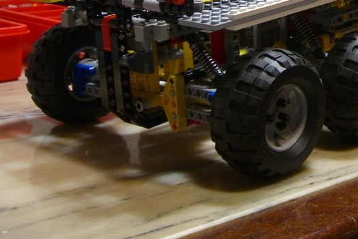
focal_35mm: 78
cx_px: 351
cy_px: -11
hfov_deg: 24.9
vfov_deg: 17.0
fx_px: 776
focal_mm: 7.9
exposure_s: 1/8
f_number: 2.8
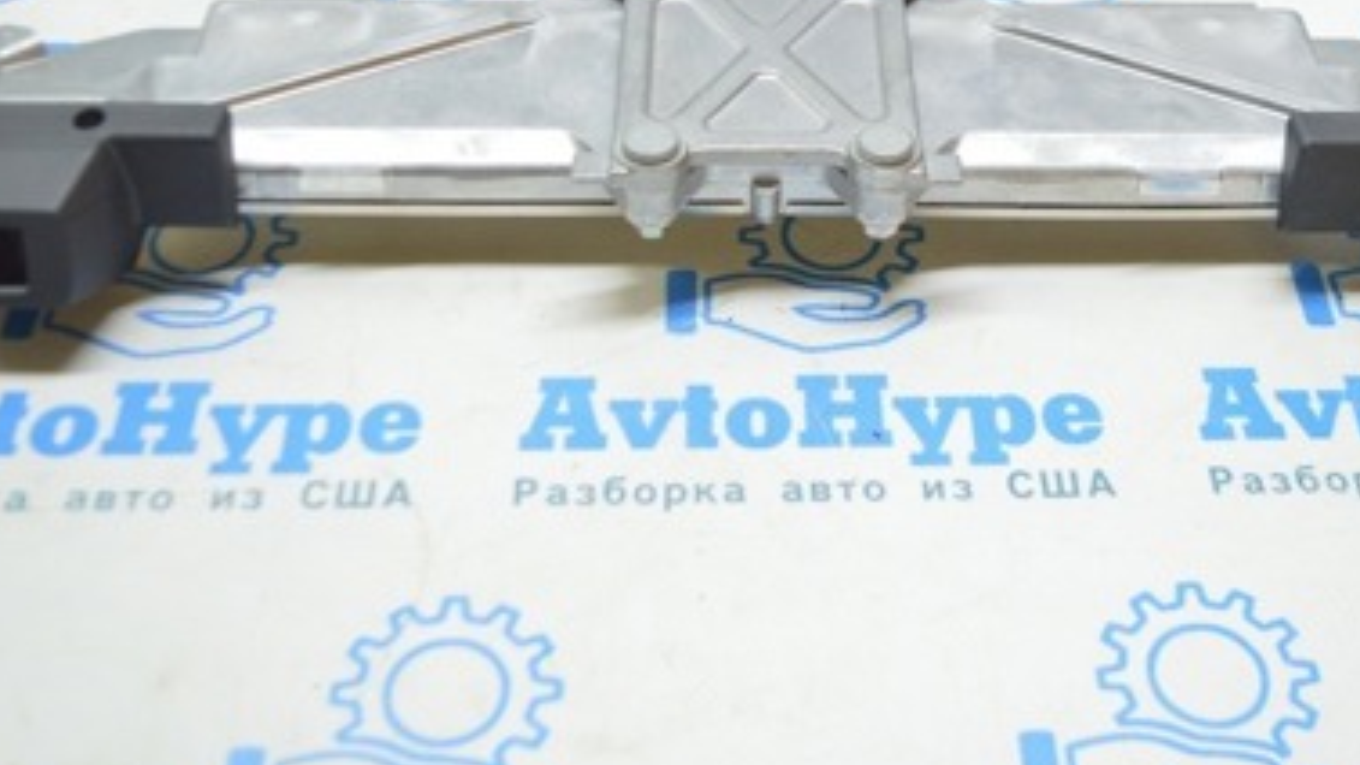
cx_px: 804
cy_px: 85
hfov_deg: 37.2
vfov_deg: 21.1
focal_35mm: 56
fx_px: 2015
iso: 400
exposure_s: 1/40
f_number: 3.8
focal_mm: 21
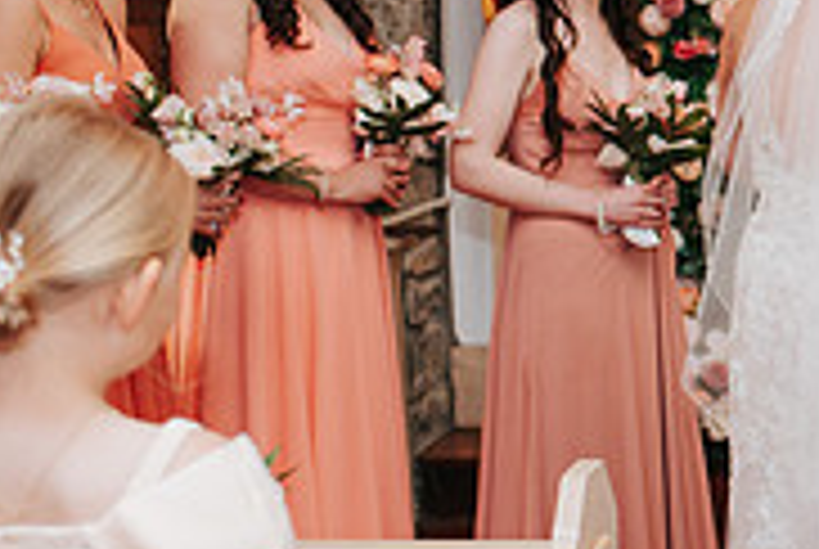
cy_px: 187
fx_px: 2552
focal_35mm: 112
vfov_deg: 12.3
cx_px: 1143
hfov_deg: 16.9
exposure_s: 1/200
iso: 1000
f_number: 2.8
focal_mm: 35
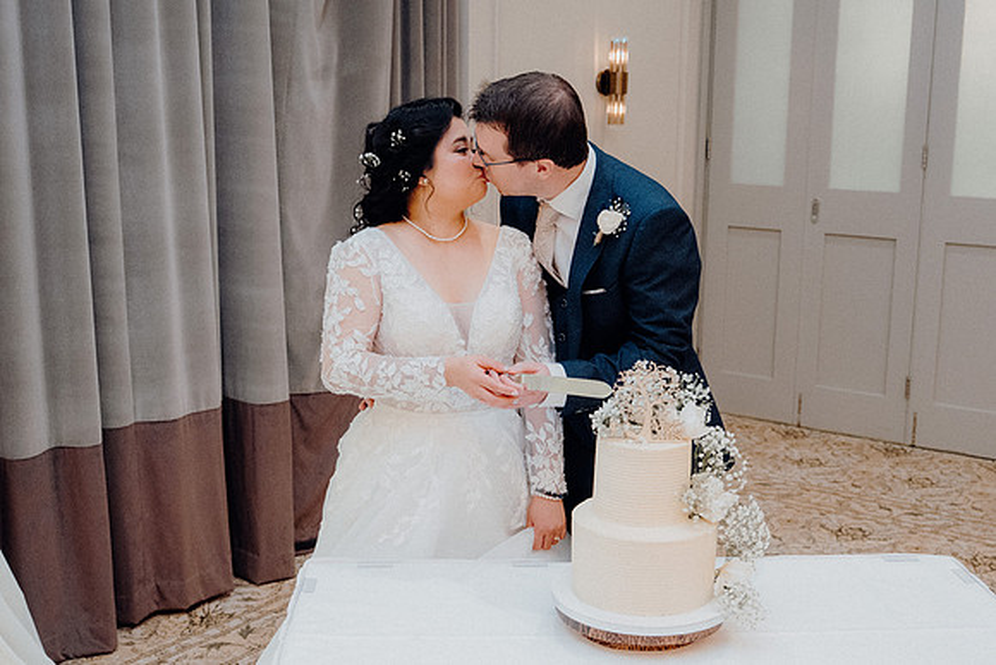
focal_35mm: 43
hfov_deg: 45.4
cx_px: 498
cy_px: 332
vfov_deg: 31.2
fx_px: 1190
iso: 3200
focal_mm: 29
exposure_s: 1/160
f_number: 3.5
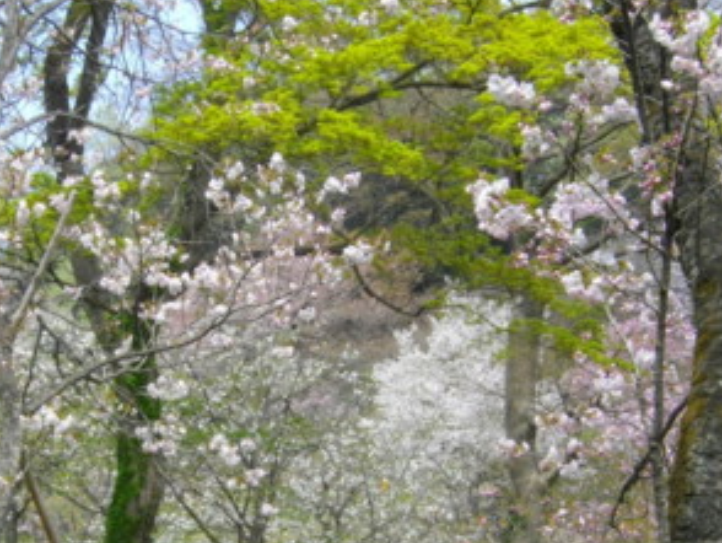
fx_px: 1983
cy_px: 400
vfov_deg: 15.5
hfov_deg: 20.6
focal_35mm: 95
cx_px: 278
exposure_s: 1/80
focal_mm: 11
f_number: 7.9
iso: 100
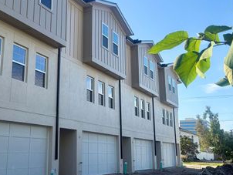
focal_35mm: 43
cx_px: 60
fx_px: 290
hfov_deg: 42.6
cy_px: 78
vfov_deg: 33.6
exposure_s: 1/1626
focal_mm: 5.96
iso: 50
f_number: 1.6
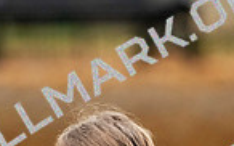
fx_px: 10349
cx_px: 6
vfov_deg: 0.8
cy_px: 256
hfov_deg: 1.3
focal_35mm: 1624
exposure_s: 1/2500
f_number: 4.5
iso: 2800
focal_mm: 400
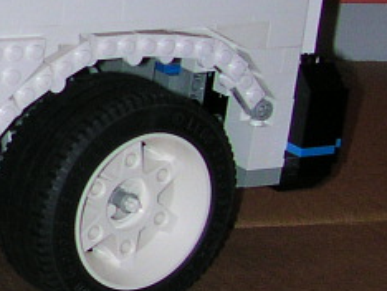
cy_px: 126
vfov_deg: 7.9
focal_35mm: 188
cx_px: -453
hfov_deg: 9.6
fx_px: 2104
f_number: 2.9
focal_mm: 6.6
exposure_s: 1/60
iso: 100
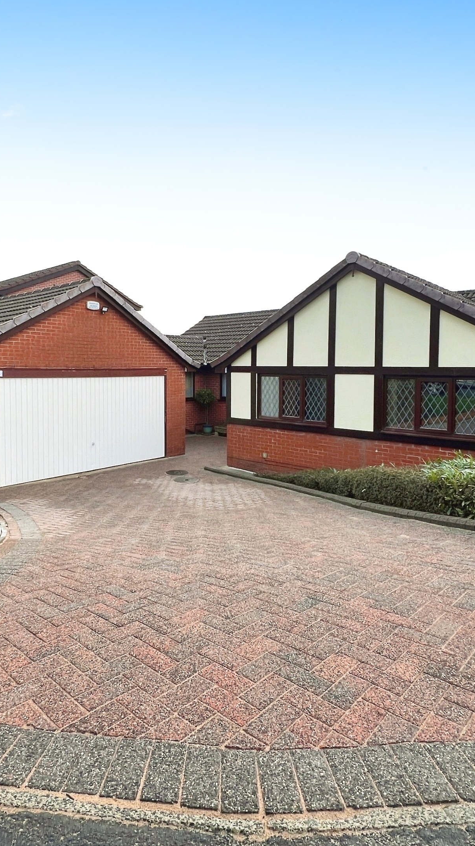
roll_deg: +0.0
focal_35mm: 19
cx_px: 217
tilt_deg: -5.4
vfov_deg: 89.6
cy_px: 423
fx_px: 426
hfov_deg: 58.2
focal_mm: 1.57
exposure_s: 1/276
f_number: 1.8
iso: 32
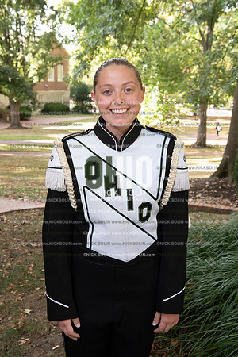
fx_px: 496
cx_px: 119
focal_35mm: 50
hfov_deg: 27.0
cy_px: 178
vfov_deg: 39.6
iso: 800
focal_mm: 50
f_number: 8
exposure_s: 1/100
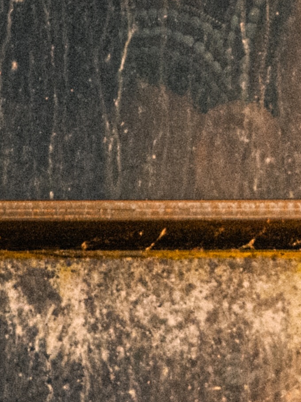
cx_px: 390
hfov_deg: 1.1
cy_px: 62
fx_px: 15795
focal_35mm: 1362
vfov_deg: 1.5
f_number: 6.3
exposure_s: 1/2000
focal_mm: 200
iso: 1600
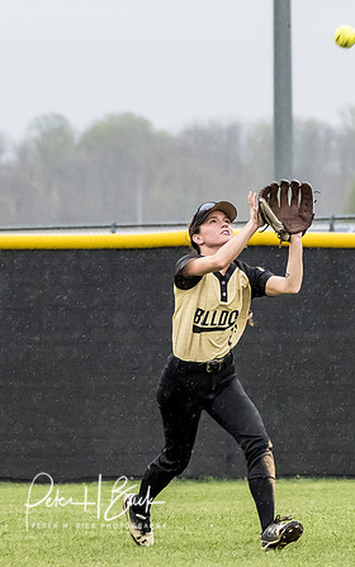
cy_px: 340
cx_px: 232
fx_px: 8839
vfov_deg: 3.7
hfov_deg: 2.3
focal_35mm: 571
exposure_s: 1/1000
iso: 2000
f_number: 4
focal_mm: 122
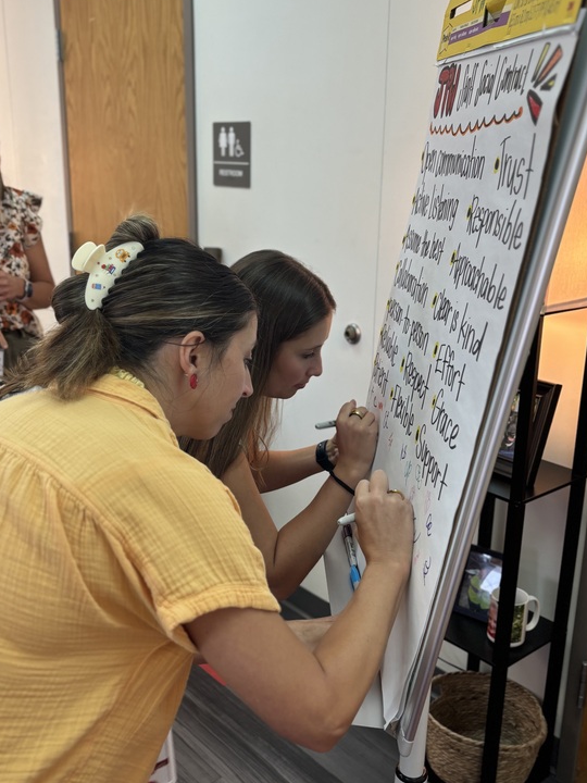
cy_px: 401
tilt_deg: -16.5
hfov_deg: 38.6
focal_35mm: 37
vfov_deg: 50.1
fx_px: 837
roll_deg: -0.2
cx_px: 261
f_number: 1.6
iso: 100
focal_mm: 5.96
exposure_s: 1/60
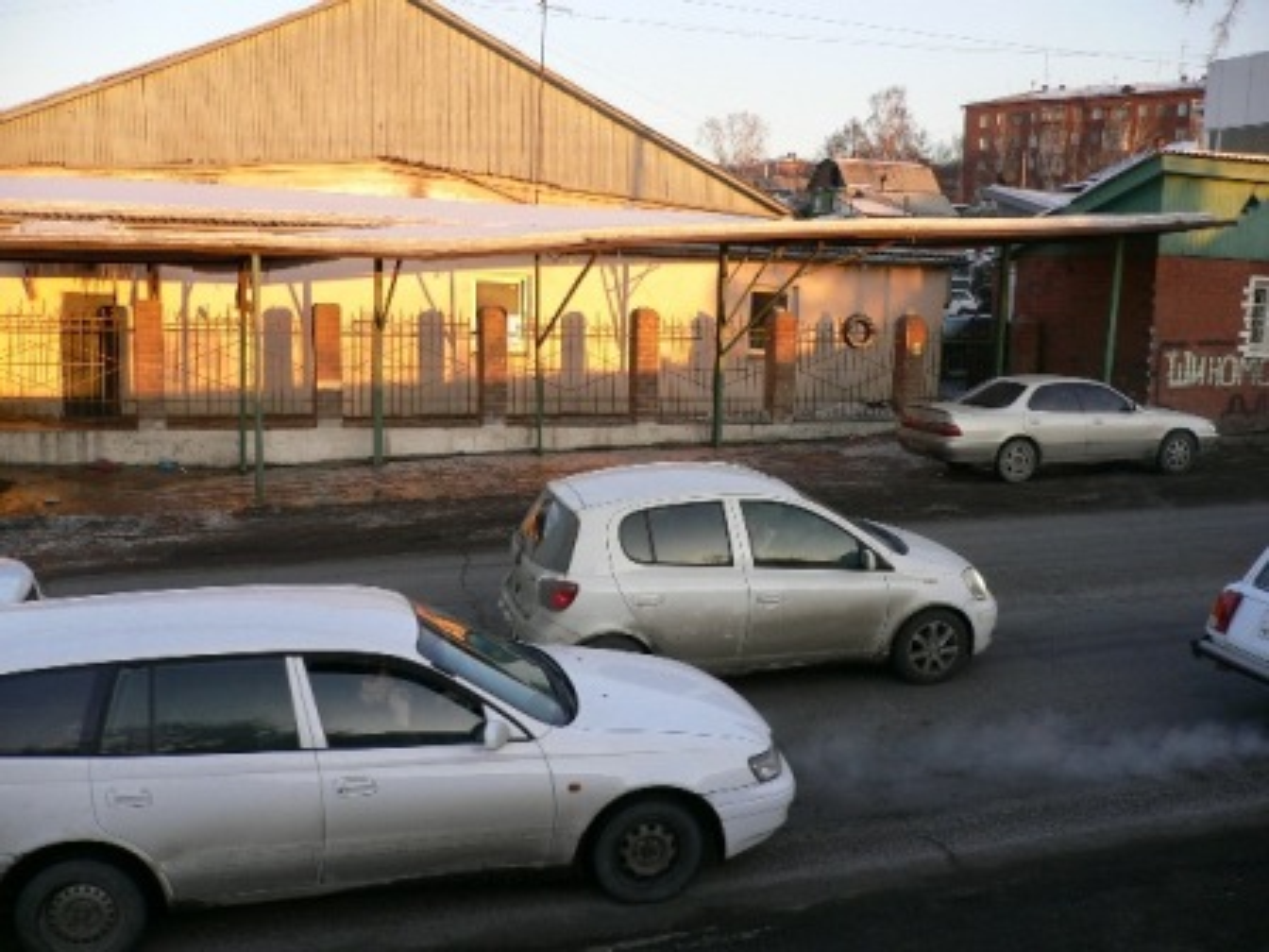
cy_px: 476
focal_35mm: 35
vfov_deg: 40.7
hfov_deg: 52.6
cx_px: 634
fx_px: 1283
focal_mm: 5.8
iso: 80
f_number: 2.8
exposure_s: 1/125
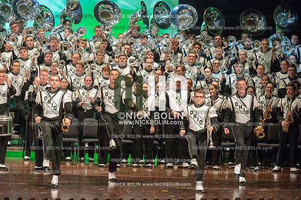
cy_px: 100
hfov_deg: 9.4
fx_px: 1838
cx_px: 150
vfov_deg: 6.2
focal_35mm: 220
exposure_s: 1/320
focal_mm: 220
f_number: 5.6
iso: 8000
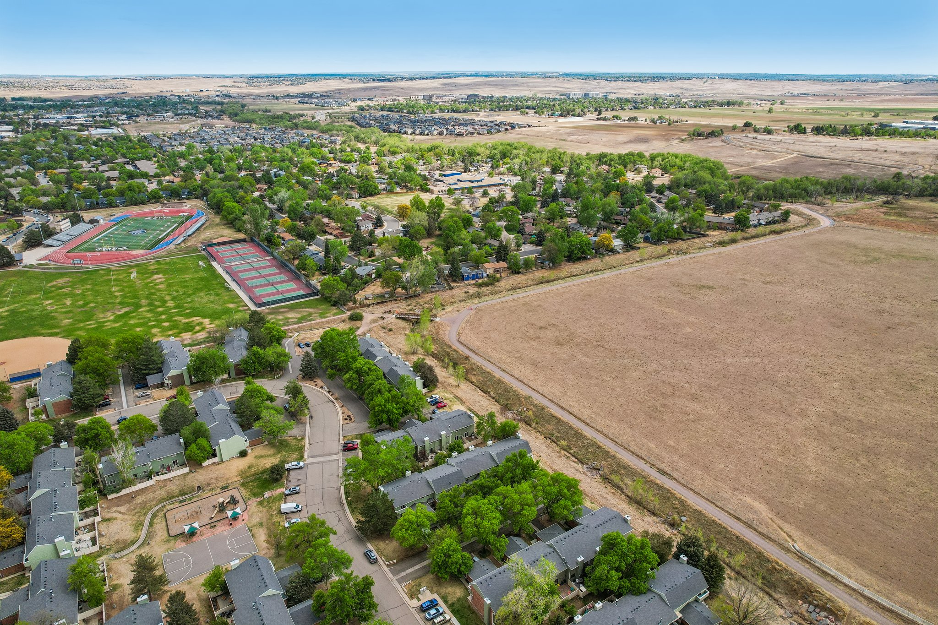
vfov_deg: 57.2
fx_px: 573
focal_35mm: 22
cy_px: 312
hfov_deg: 78.6
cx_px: 469
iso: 150
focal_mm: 8.4
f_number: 2.8
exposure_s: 1/2000
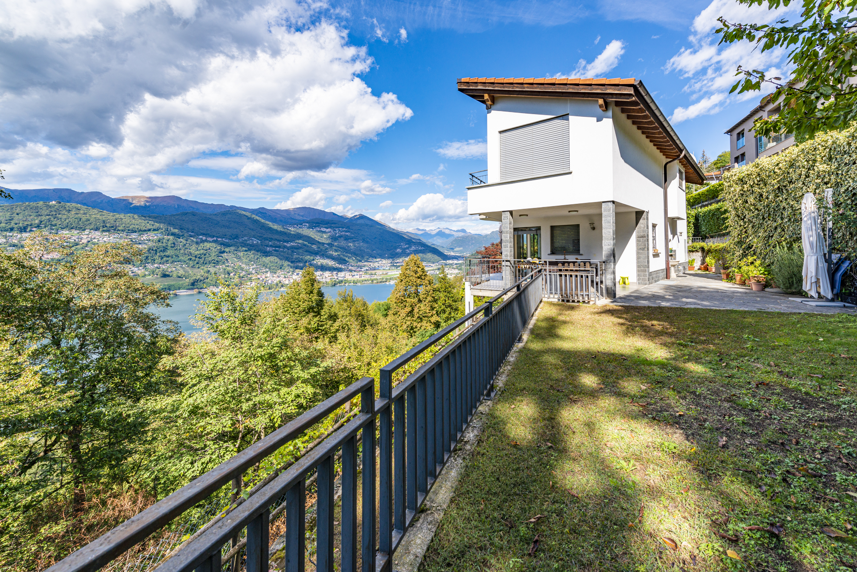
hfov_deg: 104.2
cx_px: 428
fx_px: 333
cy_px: 286
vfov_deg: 81.3
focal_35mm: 14
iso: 100
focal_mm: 14
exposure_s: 1/250
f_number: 9
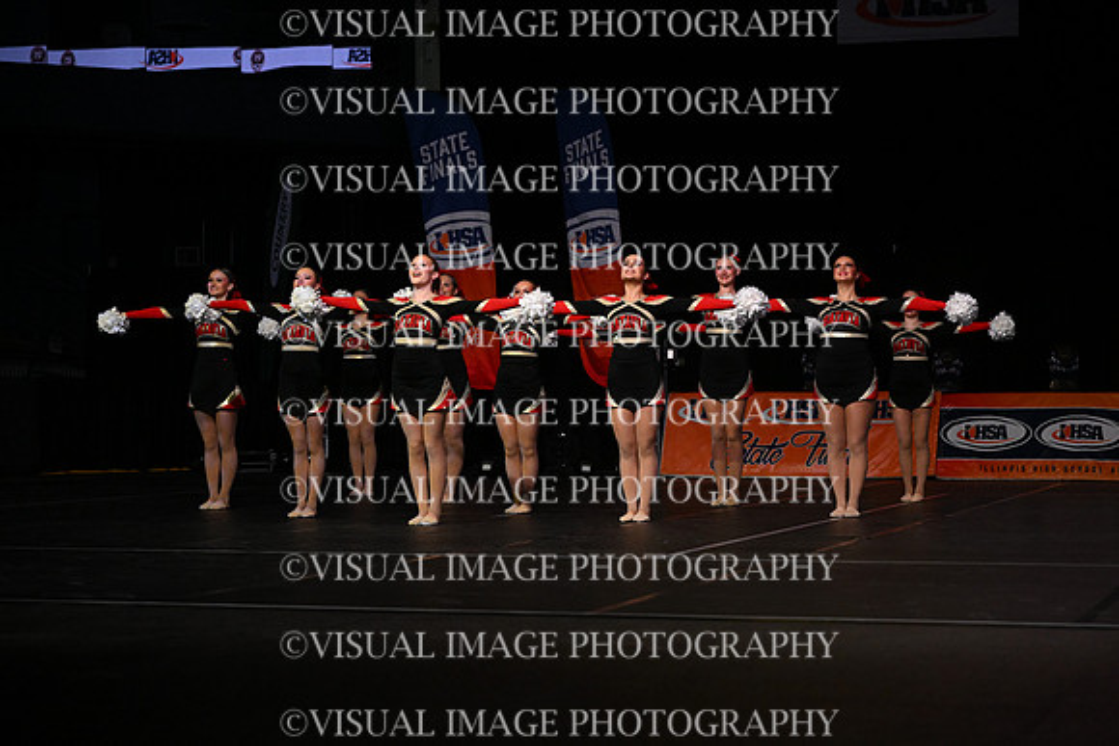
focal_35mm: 74
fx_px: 2301
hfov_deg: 27.3
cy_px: 373
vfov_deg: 18.4
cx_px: 560
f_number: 4
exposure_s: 1/1000
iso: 6400
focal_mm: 74
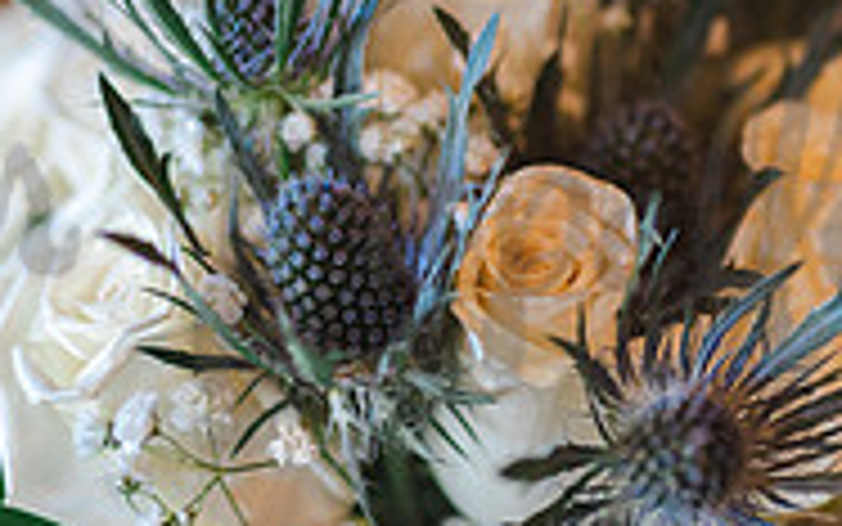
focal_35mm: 158
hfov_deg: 13.2
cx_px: 608
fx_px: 3627
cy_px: 198
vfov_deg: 8.3
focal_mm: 50
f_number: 1.4
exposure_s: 1/160
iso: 1000
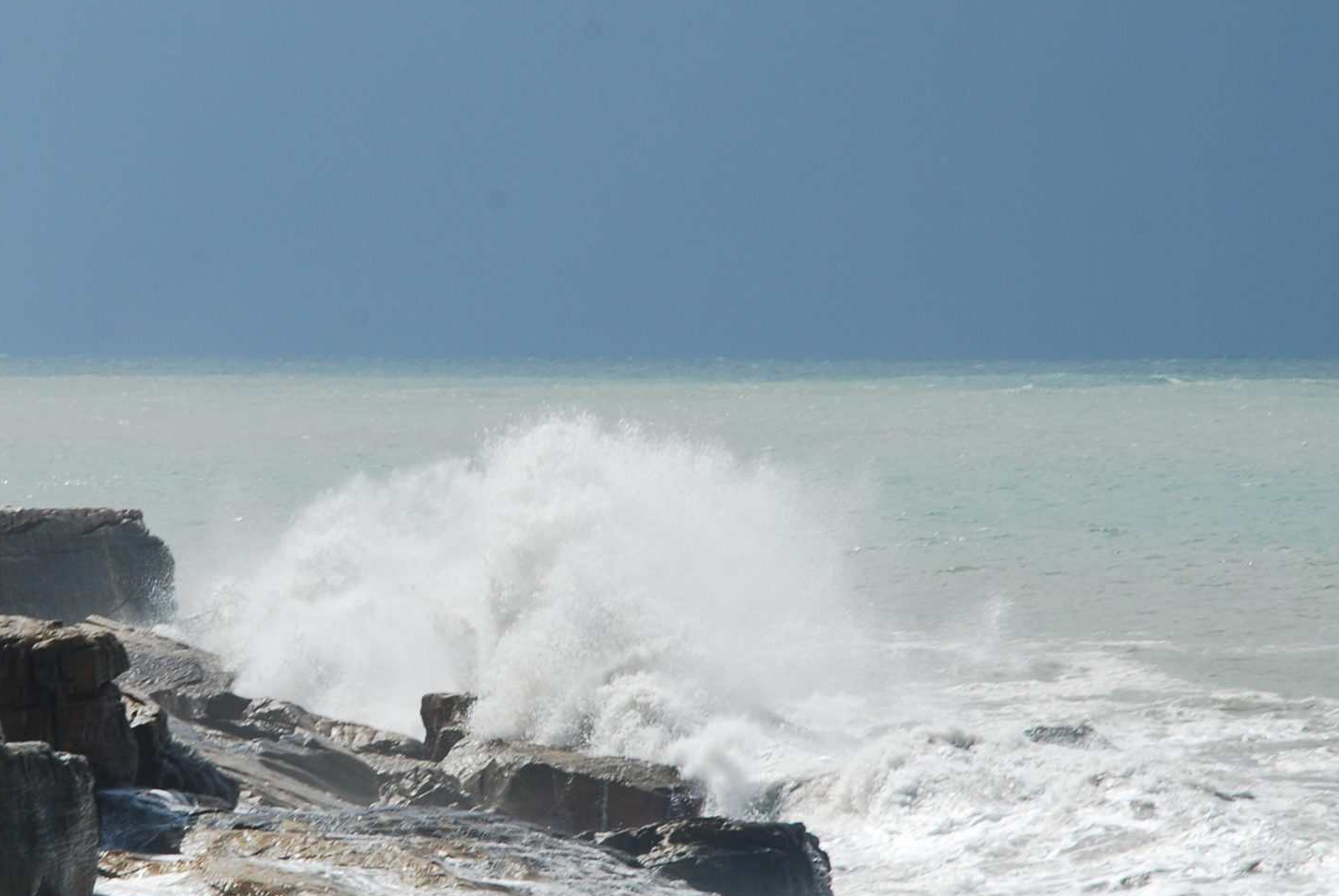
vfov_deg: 4.3
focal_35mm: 323
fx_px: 12027
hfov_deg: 6.4
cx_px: 325
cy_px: 585
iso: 100
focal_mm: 120
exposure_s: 1/160
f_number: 14
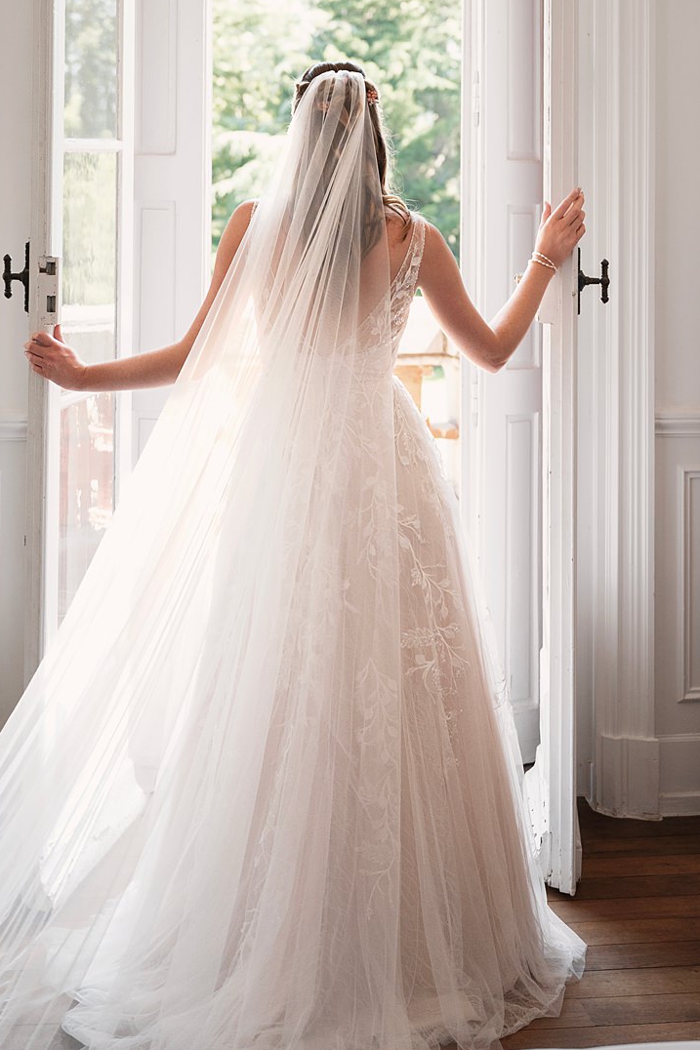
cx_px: 319
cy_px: 328
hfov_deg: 25.5
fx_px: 1546
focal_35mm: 53
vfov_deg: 37.0
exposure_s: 1/500
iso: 800
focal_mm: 38
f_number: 2.8
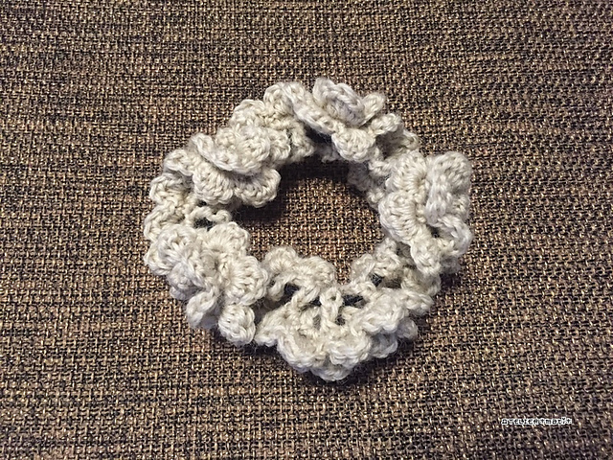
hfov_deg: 61.7
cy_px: 230
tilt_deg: -70.4
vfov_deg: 48.2
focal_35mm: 29
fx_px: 514
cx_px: 306
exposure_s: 1/30
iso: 250
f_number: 2.2
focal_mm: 4.15
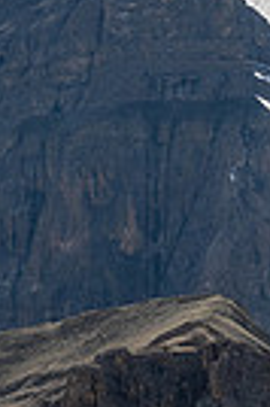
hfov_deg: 4.7
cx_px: 382
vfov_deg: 7.2
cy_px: 251
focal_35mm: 288
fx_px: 3248
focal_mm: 32
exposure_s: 1/200
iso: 200
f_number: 8
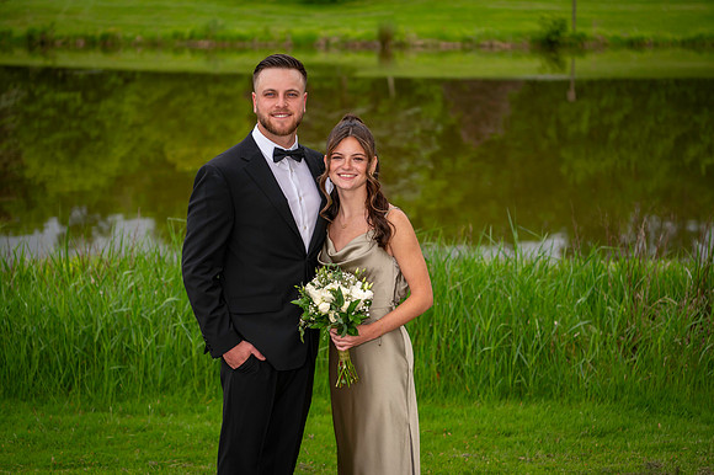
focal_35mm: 70
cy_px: 238
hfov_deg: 28.9
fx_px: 1387
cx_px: 357
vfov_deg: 19.4
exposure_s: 1/3200
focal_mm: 70
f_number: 3.2
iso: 400
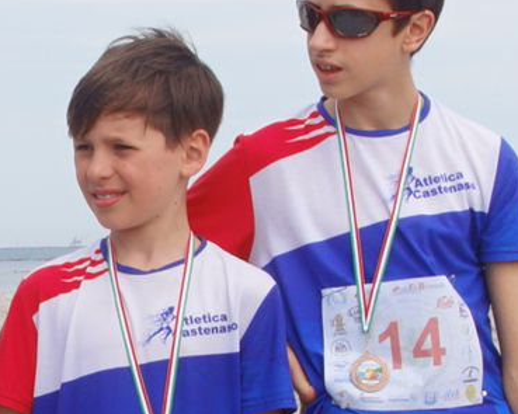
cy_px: 363
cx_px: 65
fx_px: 3862
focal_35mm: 252
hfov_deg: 7.7
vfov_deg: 6.1
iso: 100
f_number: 9
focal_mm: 22
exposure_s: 1/125
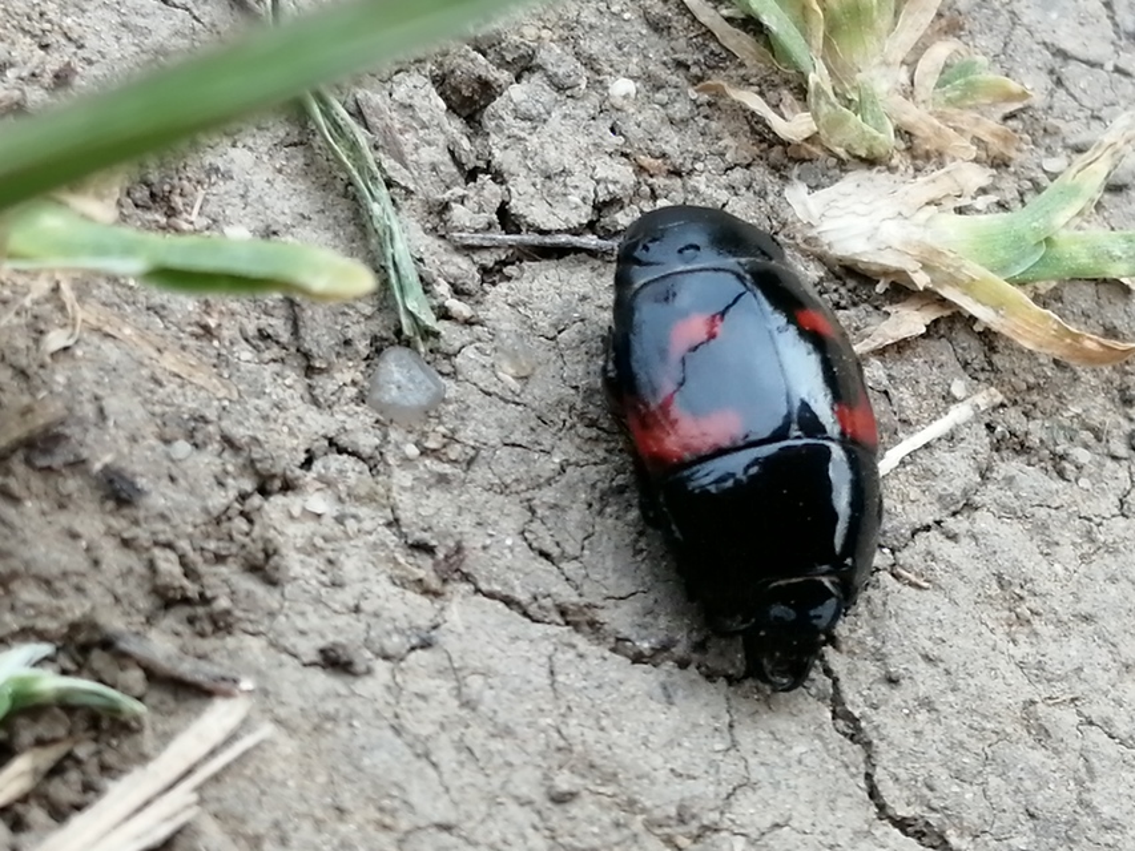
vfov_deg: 14.2
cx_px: 568
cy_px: 426
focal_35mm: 104
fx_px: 3410
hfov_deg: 18.9
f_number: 1.8
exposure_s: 1/292
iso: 50
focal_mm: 3.46
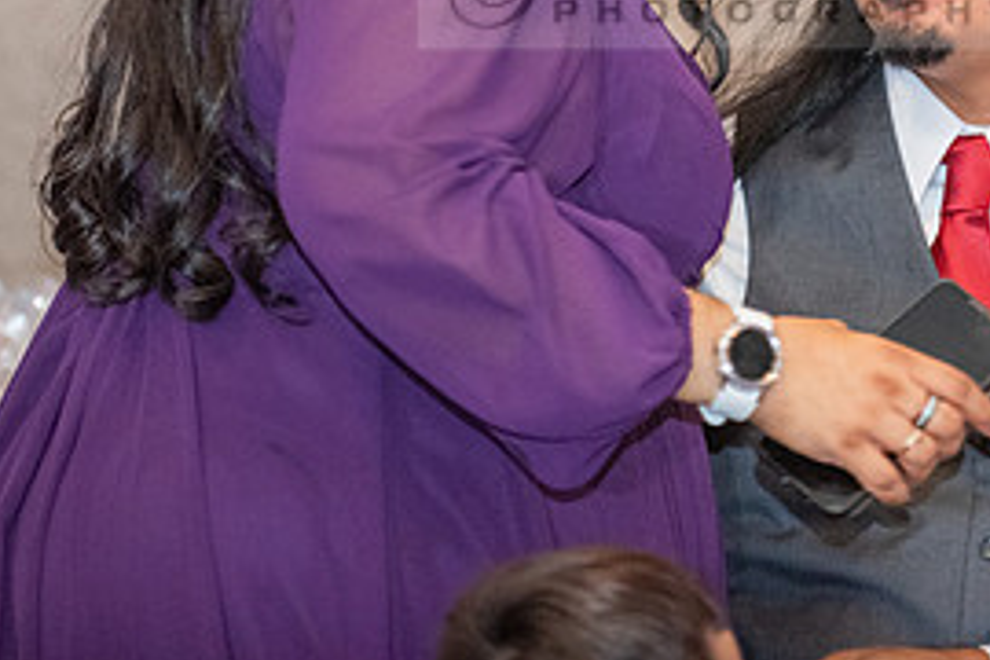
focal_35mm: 344
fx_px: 9459
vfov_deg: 4.0
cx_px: 737
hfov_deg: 6.0
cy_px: -38
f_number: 2.8
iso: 3200
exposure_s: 1/250
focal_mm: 160
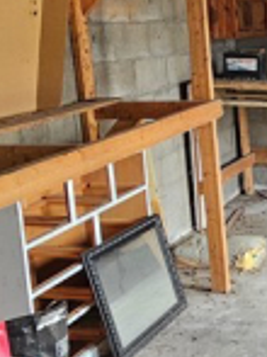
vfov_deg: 32.7
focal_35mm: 59
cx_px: 392
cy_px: 153
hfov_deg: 21.2
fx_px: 608
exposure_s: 1/60
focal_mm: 2.2
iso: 200
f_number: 2.2
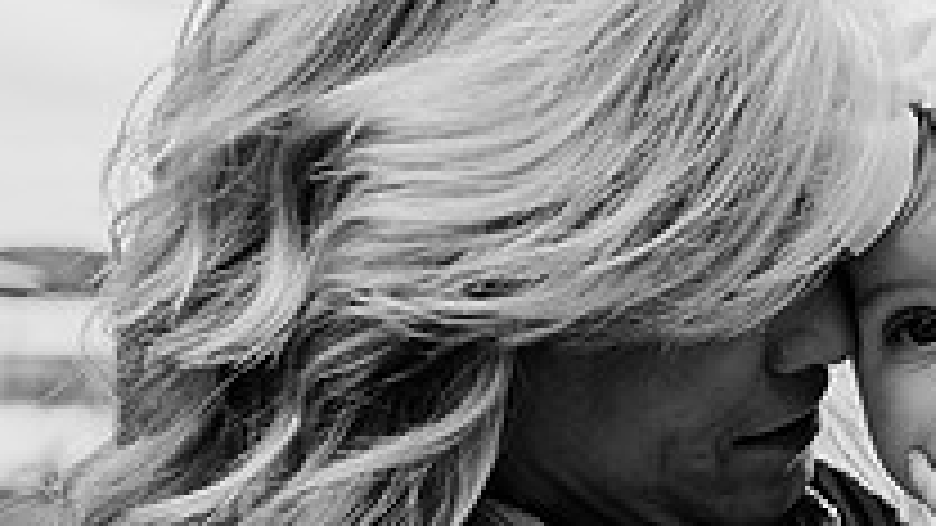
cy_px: 321
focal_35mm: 70
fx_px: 1737
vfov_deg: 17.2
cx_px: 936
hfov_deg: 28.3
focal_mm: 24
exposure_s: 1/500
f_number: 3.5
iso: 320
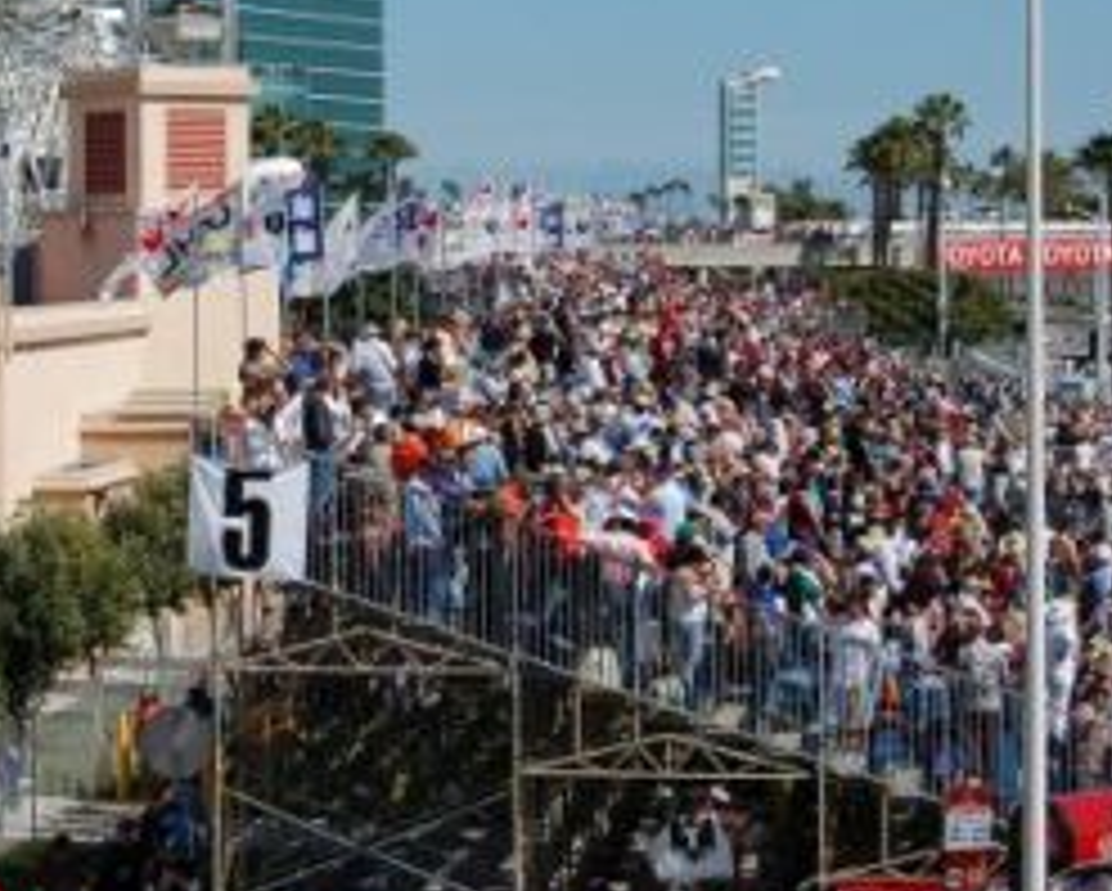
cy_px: 256
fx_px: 4214
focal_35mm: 128
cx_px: 306
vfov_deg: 12.1
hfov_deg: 15.0
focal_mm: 45
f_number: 11
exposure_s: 1/400
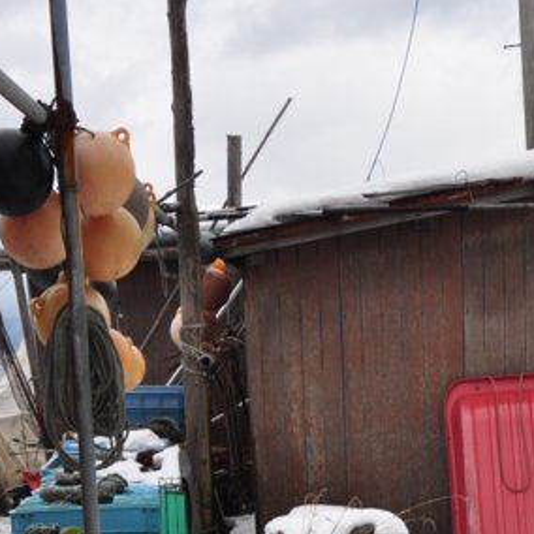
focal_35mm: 86
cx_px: 228
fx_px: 1501
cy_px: 673
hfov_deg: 20.2
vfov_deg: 18.9
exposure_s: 1/250
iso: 320
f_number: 6.3
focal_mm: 24
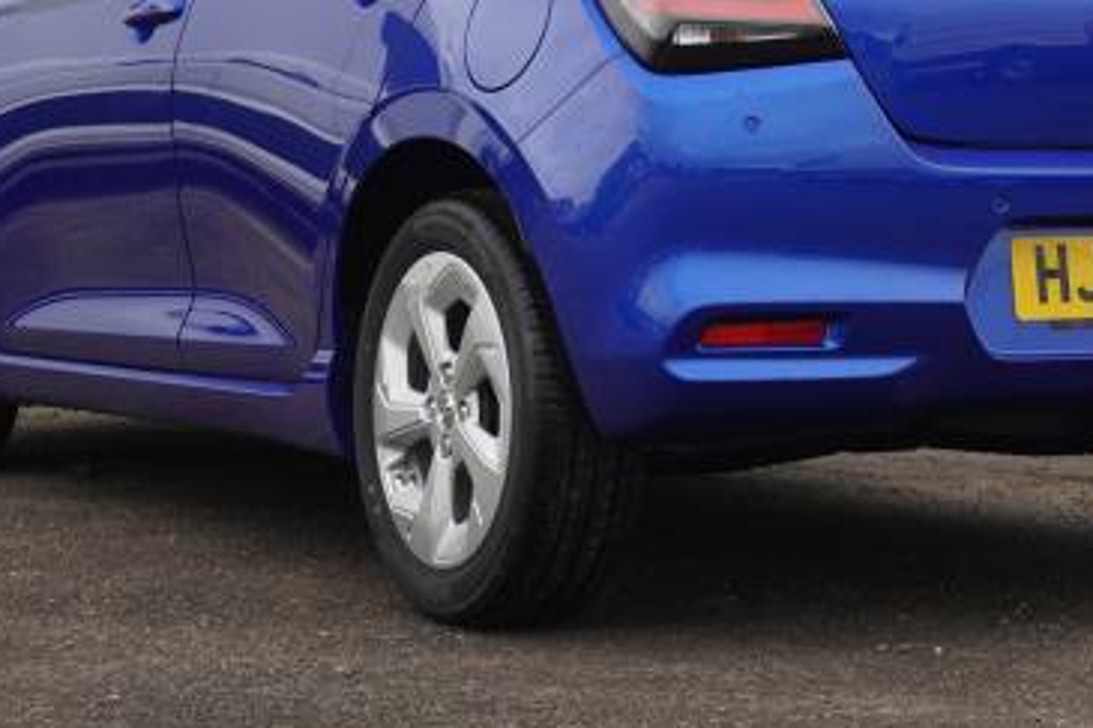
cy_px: 111
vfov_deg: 11.3
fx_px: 3672
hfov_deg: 16.9
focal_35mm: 121
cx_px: 749
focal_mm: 46
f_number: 5.6
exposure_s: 1/200
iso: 400
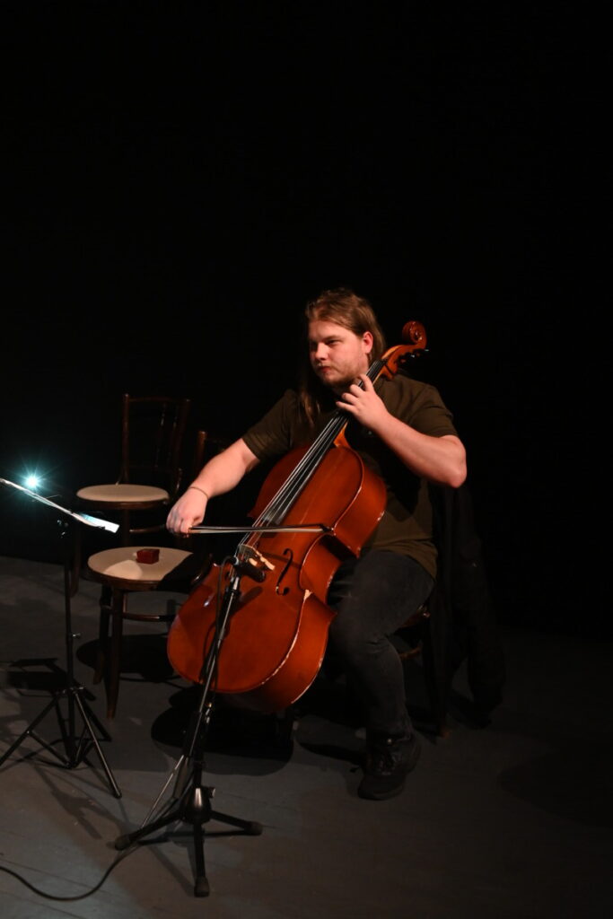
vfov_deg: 43.6
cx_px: 306
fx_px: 1149
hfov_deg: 29.9
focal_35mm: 45
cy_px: 460
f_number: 3.5
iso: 4000
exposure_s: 1/200
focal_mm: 30
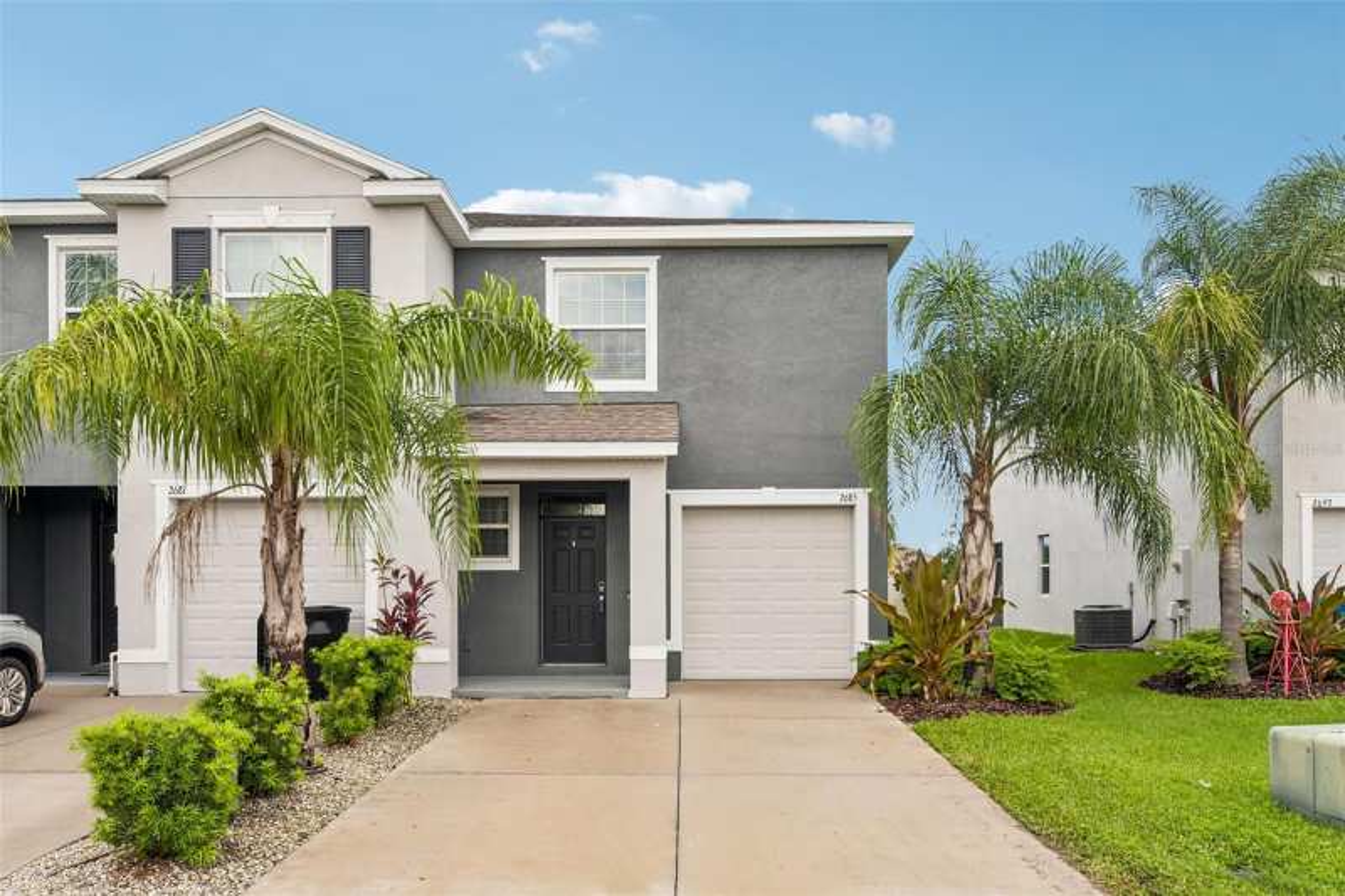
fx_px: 896
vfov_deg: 53.1
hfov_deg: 73.8
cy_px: 448
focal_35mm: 24
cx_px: 672
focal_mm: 24
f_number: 8
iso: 400
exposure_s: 1/800
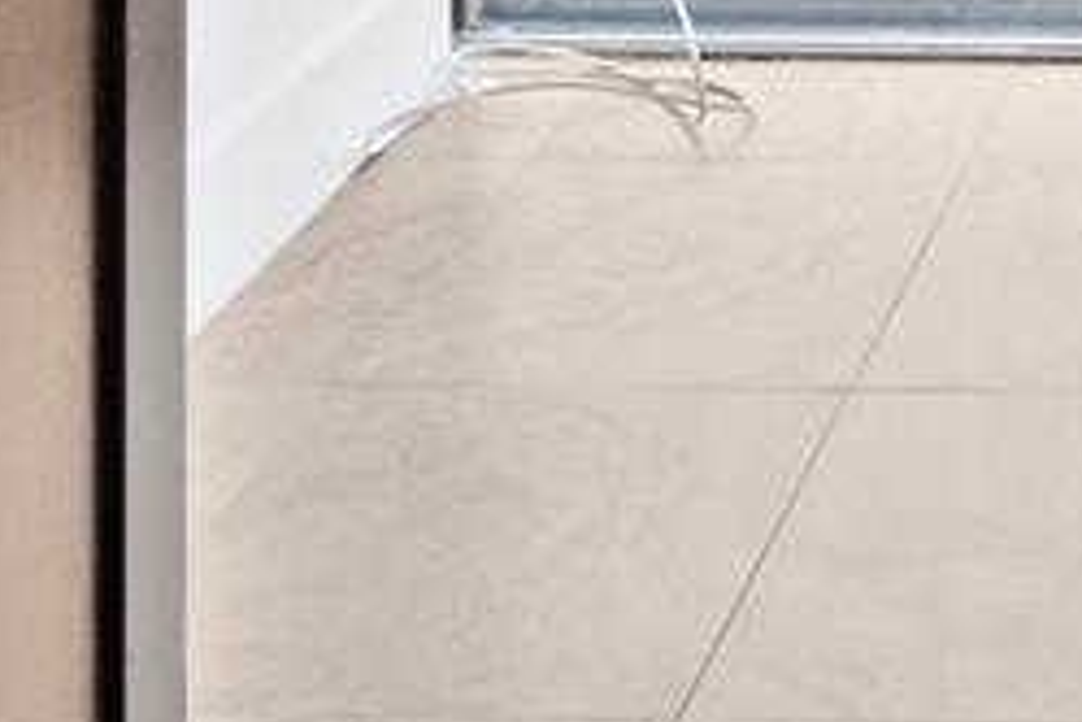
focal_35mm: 90
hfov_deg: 20.6
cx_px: 1425
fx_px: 2705
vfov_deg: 12.1
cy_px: -1033
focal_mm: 14
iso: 200
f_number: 8
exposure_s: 1/50
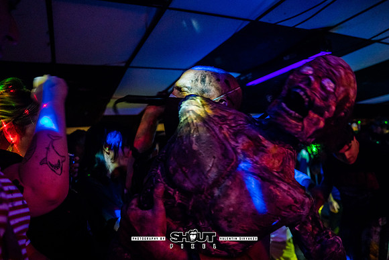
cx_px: 234
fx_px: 318
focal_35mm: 29
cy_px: 155
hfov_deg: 62.3
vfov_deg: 44.2
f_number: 2.8
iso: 2500
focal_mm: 24
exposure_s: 1/200
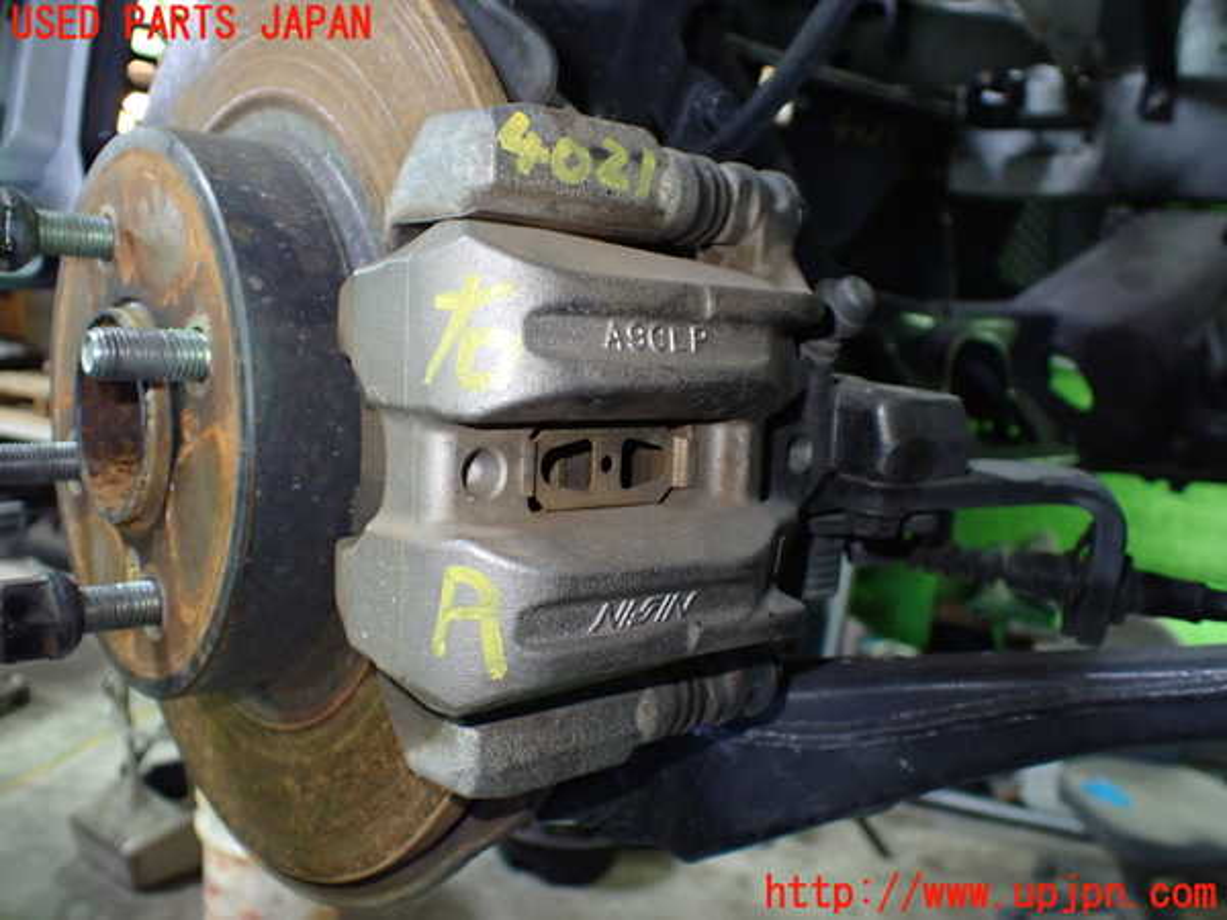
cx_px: 614
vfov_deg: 46.8
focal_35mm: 30
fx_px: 1063
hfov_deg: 60.0
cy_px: 460
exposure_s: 1/60
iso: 800
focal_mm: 5.4
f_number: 2.3
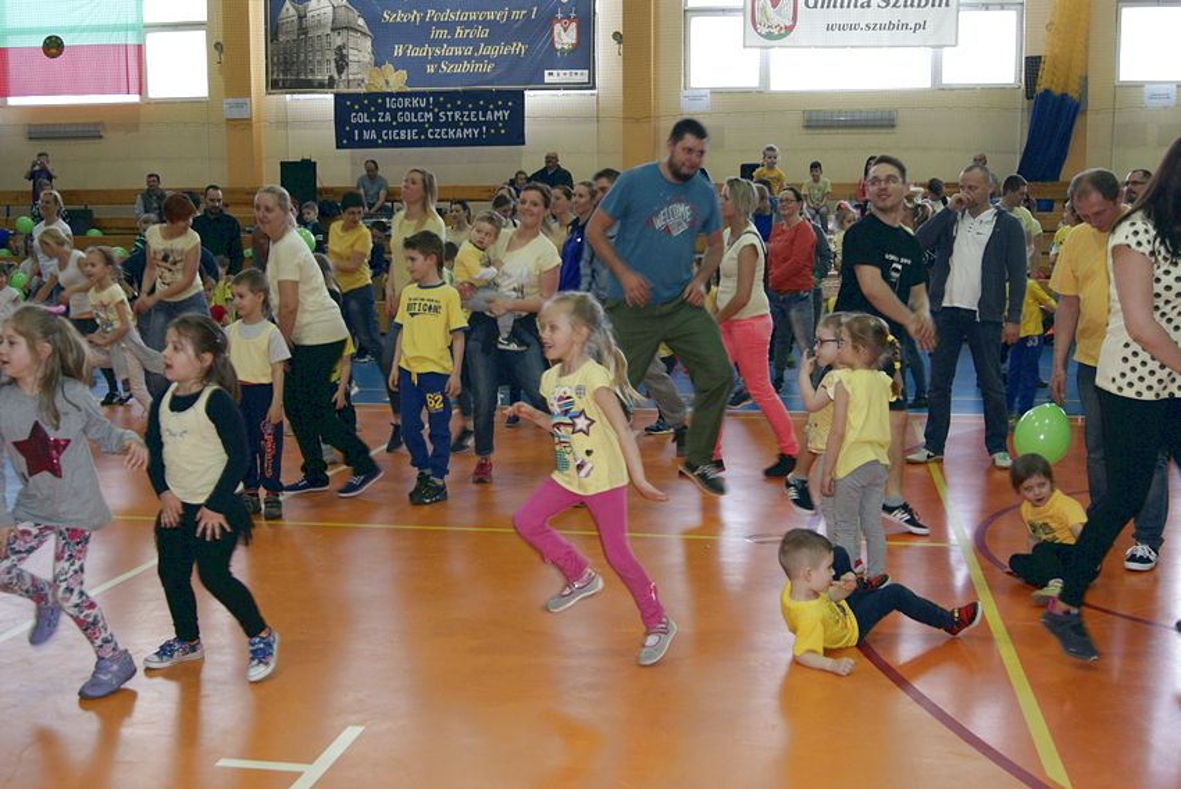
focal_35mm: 42
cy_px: 394
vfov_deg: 31.9
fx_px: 1379
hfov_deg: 46.4
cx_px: 590
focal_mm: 28
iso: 400
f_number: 5.6
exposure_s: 1/60
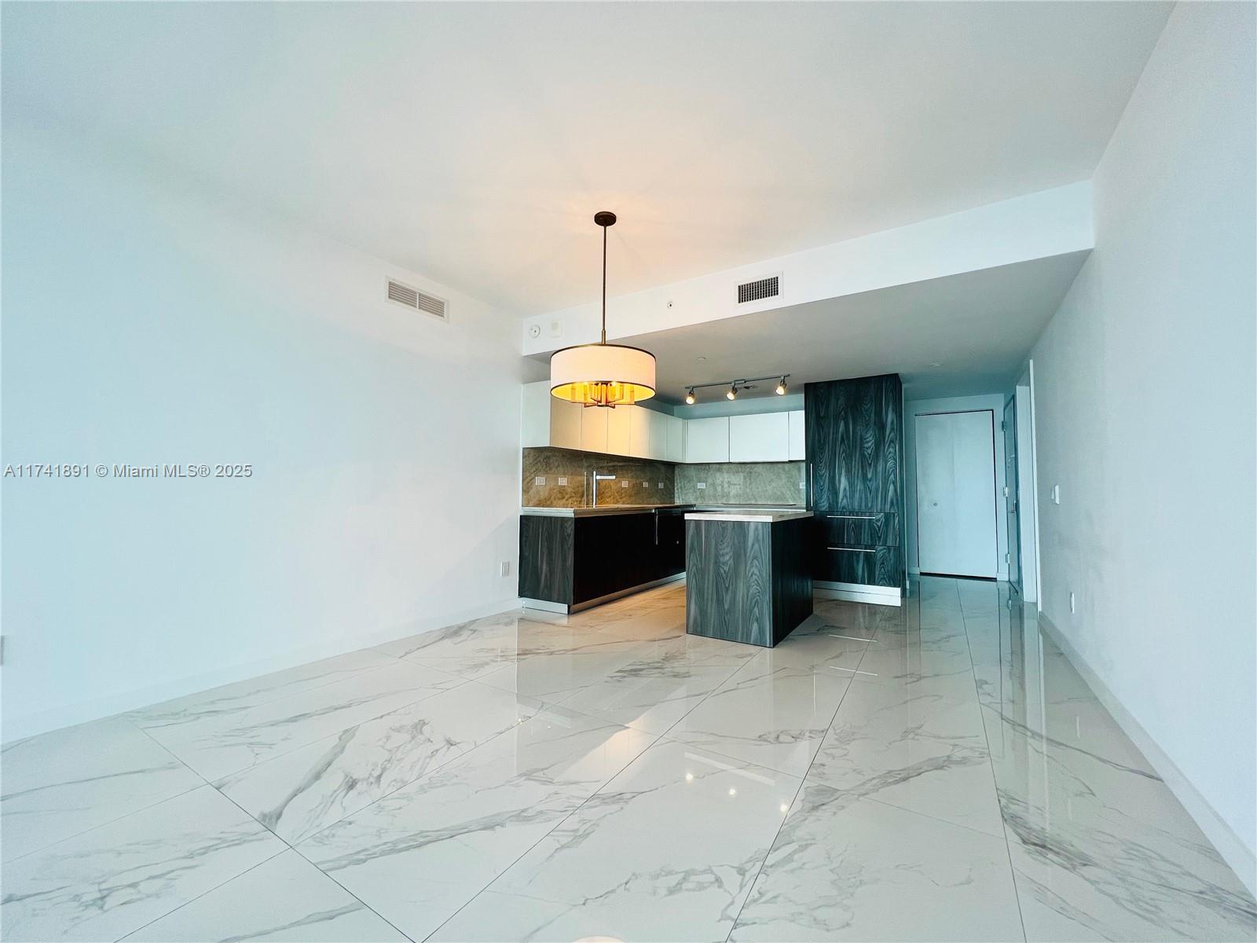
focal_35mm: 13
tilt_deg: +2.6
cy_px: 472
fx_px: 472
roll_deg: -0.9
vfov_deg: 89.9
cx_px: 628
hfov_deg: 106.2
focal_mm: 1.57
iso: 64
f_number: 1.8
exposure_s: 1/120
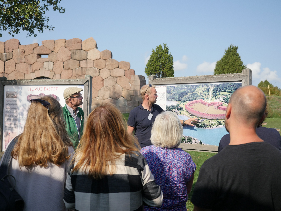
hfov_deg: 44.8
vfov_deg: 34.3
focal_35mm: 42
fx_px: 341
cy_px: 106
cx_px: 140
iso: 400
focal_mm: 21
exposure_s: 1/5000
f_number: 2.8
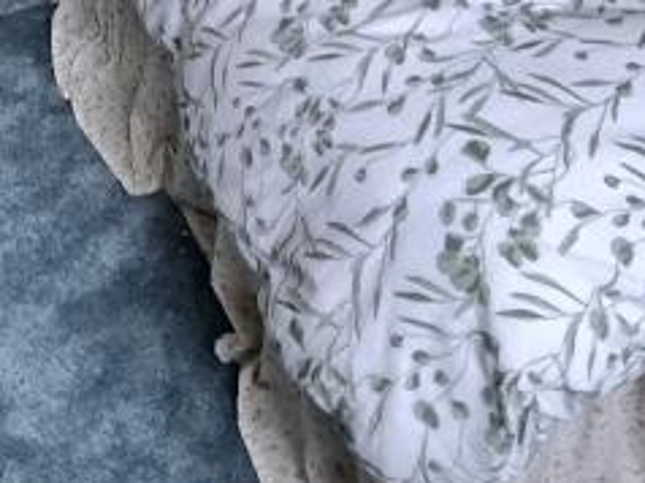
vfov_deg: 18.7
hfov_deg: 34.1
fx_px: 1042
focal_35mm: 56
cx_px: 214
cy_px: -434
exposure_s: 1/60.2
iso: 160
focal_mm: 2.2
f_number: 2.2
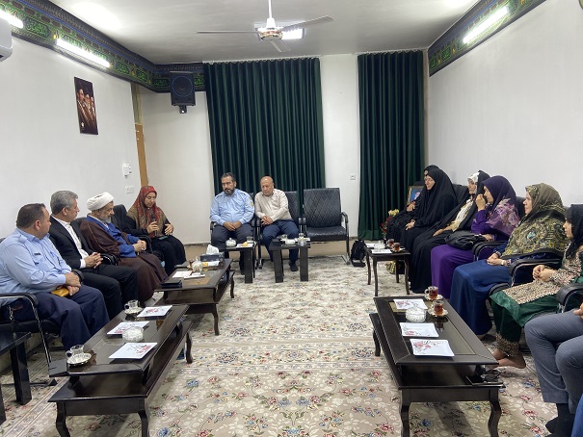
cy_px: 218
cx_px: 292
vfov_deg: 53.1
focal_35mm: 26
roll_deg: +3.5
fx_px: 438
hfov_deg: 67.3
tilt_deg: -7.5
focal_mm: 4.25
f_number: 1.8
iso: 64
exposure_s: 1/100
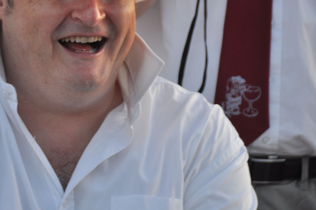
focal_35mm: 500
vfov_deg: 2.7
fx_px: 4384
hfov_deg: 4.1
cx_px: 59
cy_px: 43
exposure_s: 1/125
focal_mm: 200
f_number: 5.6
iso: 280
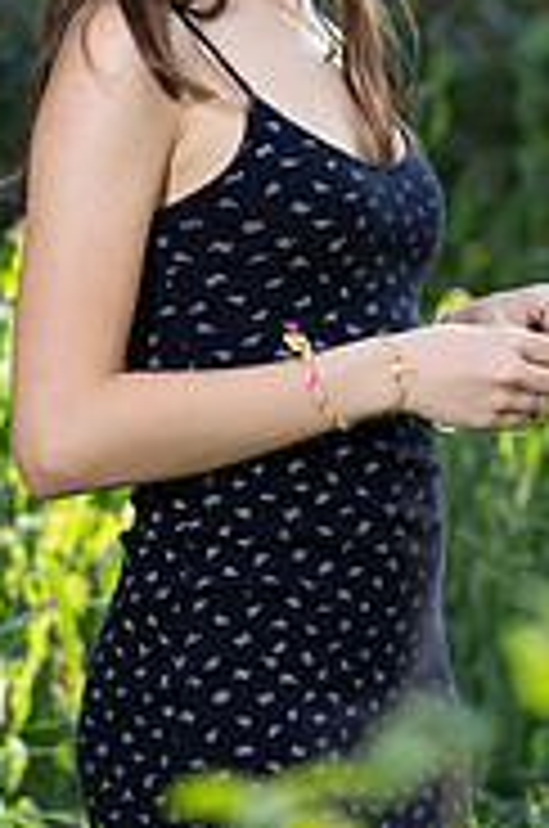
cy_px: 108
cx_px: 158
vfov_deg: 4.2
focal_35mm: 490
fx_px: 11250
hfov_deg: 2.8
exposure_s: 1/200
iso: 640
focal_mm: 200
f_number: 8
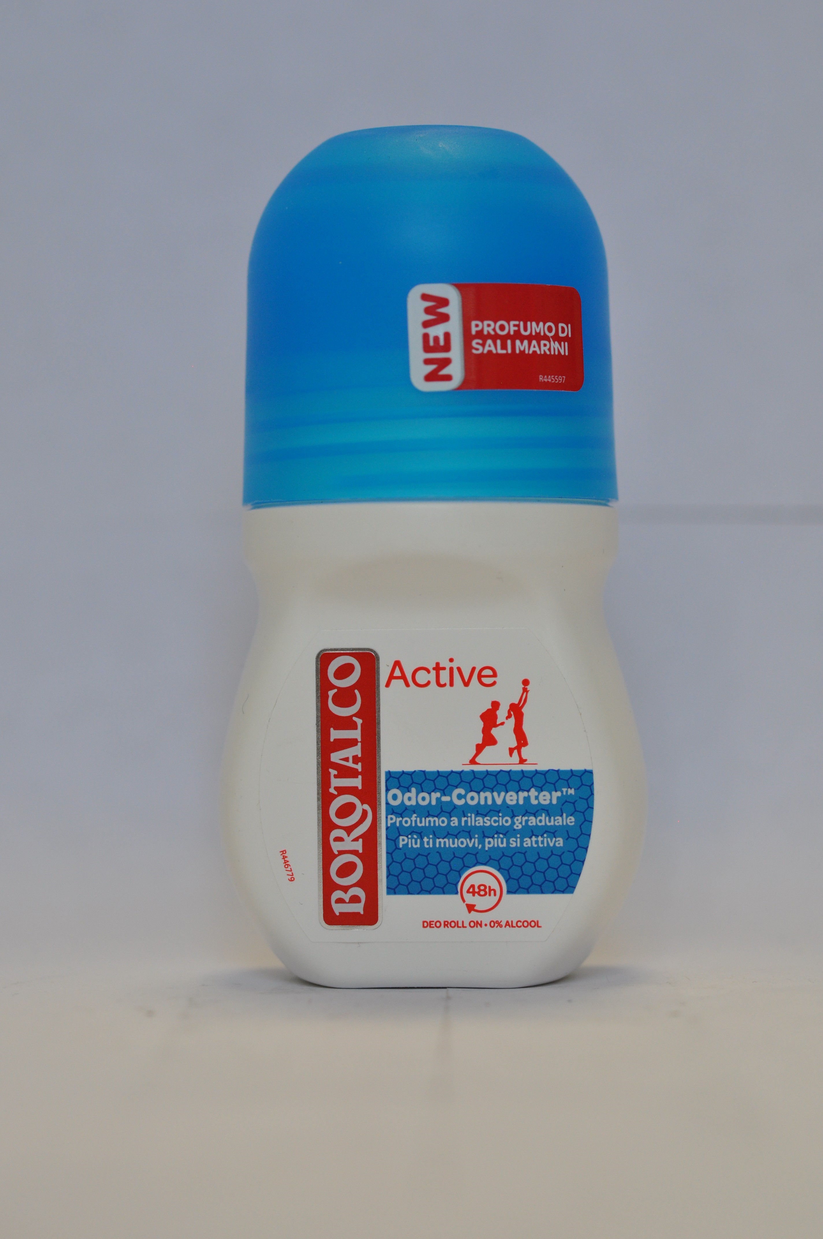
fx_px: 3094
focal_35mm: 90
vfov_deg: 22.6
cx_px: 412
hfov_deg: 15.2
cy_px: 620
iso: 500
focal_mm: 60
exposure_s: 1/250
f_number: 4
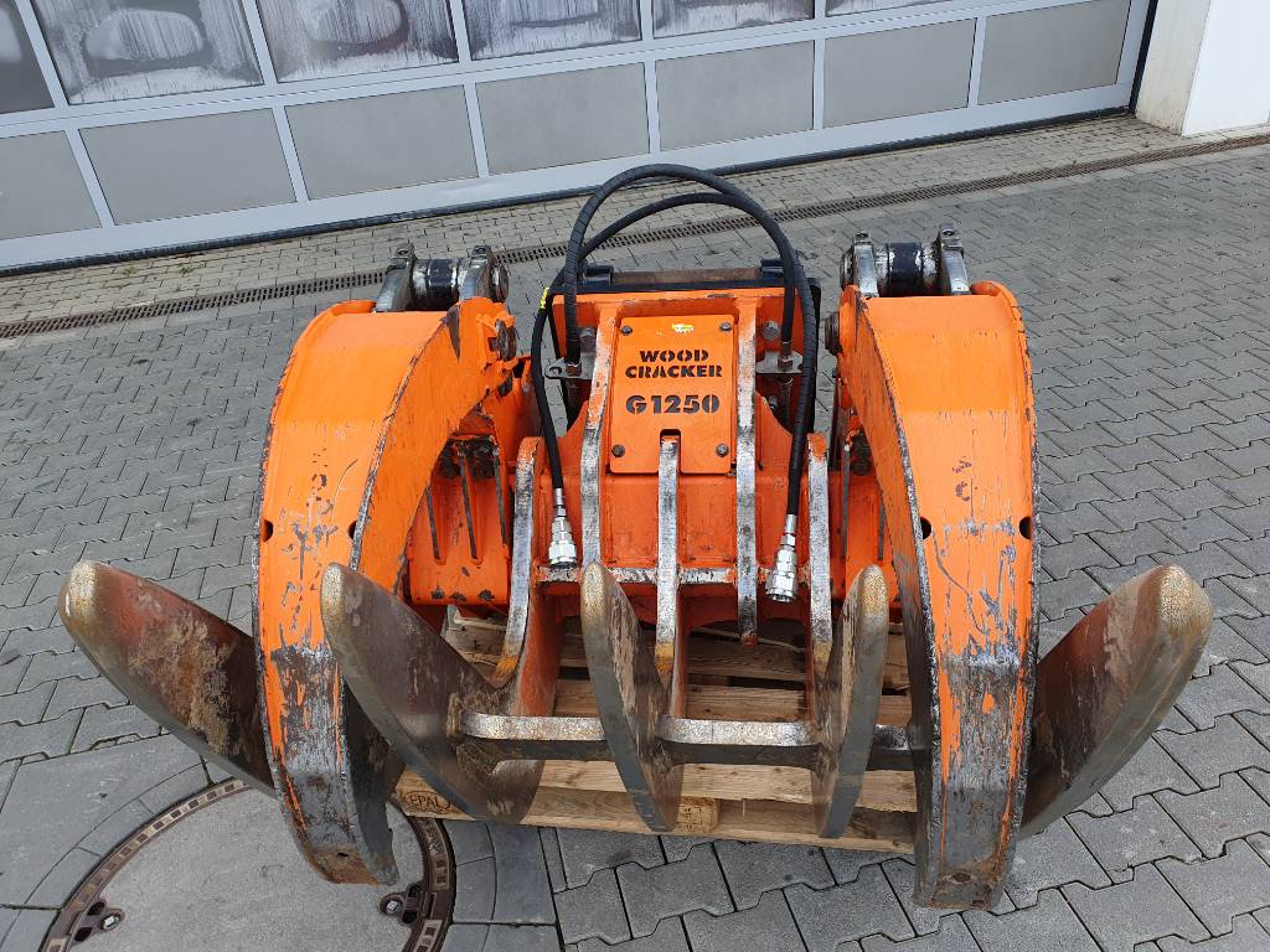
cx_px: 635
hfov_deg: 67.3
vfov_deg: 53.1
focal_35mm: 26
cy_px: 476
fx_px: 954
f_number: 2.4
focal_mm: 4.32
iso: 50
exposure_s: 1/431
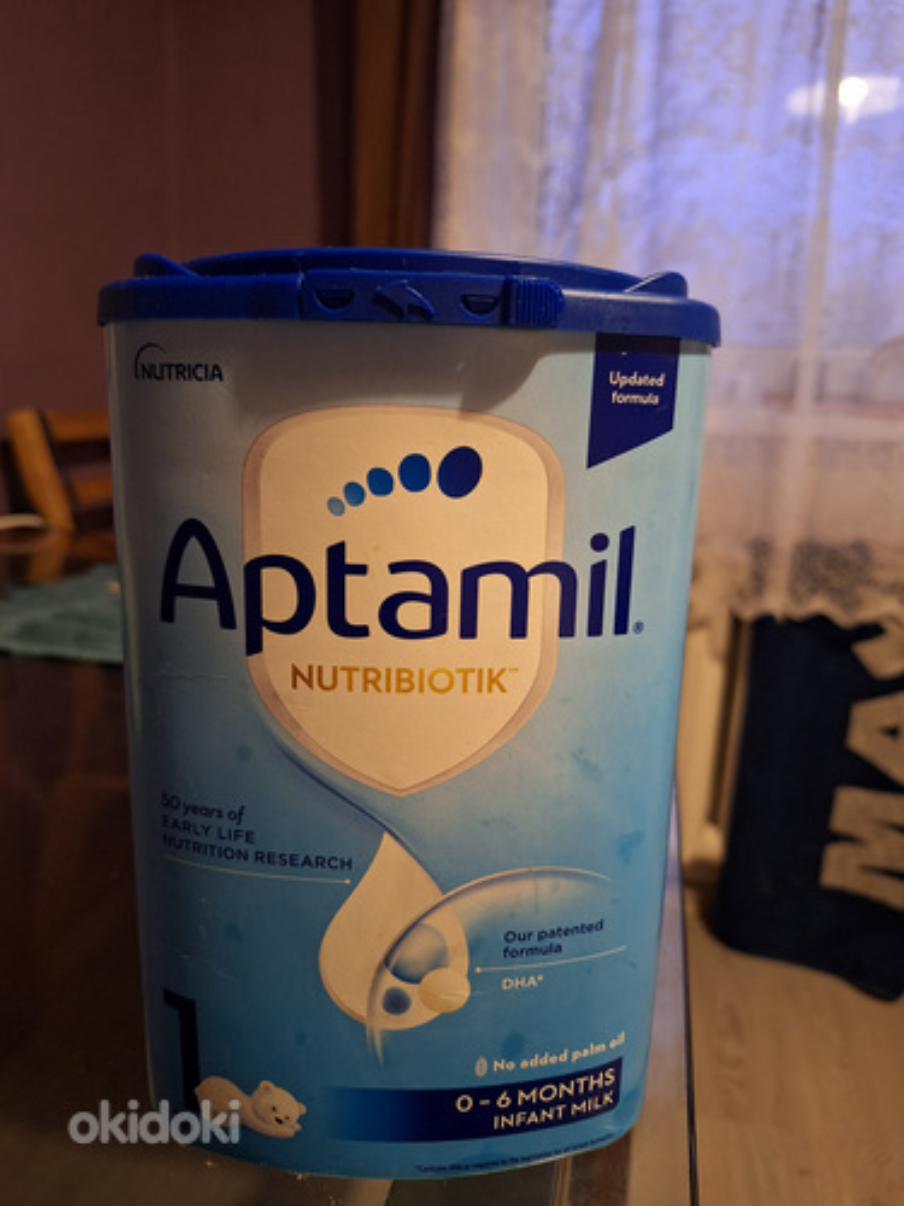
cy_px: 603
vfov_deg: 73.9
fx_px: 801
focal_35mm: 23
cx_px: 452
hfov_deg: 58.9
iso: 250
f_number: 1.8
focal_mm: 5.54
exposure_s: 1/25
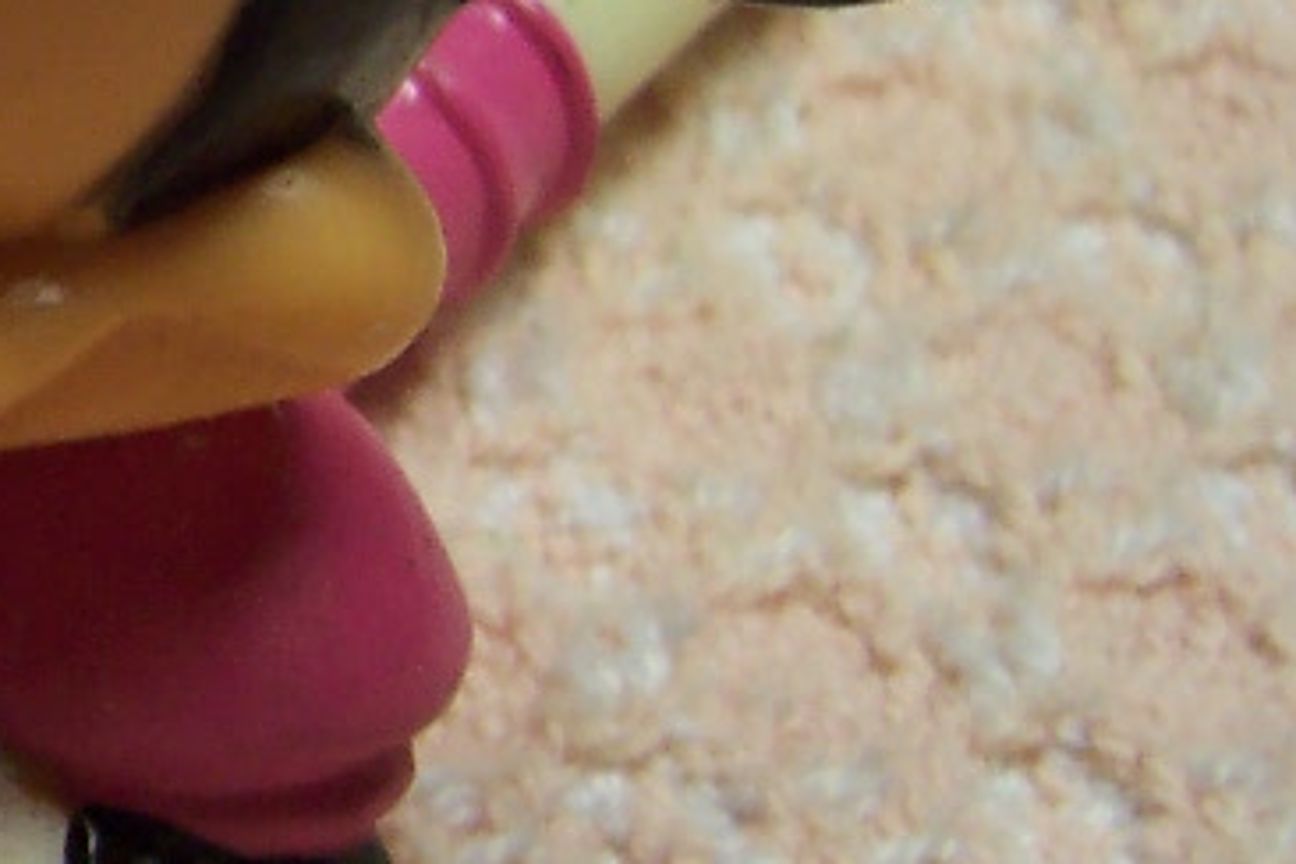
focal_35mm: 126
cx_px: -673
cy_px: -205
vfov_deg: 10.7
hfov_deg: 15.0
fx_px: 4536
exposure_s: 1/90
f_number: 2.8
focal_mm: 5.6
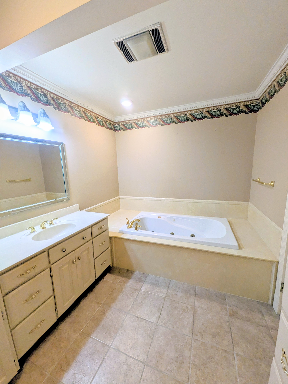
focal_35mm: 14
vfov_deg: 102.1
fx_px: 155
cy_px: 192
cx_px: 144
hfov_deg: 85.7
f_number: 2.2
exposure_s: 1/120
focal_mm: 1.85
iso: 144
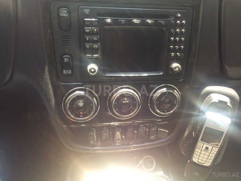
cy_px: 90
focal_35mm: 29
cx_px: 120
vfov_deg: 48.2
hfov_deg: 61.7
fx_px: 202
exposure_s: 1/50
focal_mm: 4.15
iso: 32
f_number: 2.2
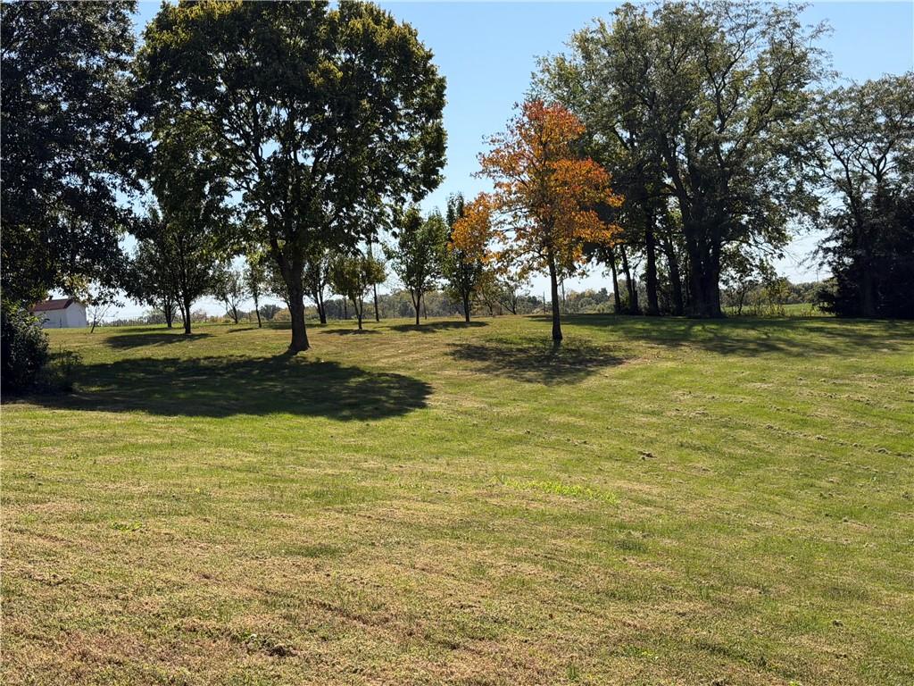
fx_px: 1267
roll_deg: +4.4
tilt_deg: +1.5
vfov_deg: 30.3
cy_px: 343
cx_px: 457
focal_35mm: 48
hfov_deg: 39.7
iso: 64
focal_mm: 6.76
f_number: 1.78
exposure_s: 1/3891
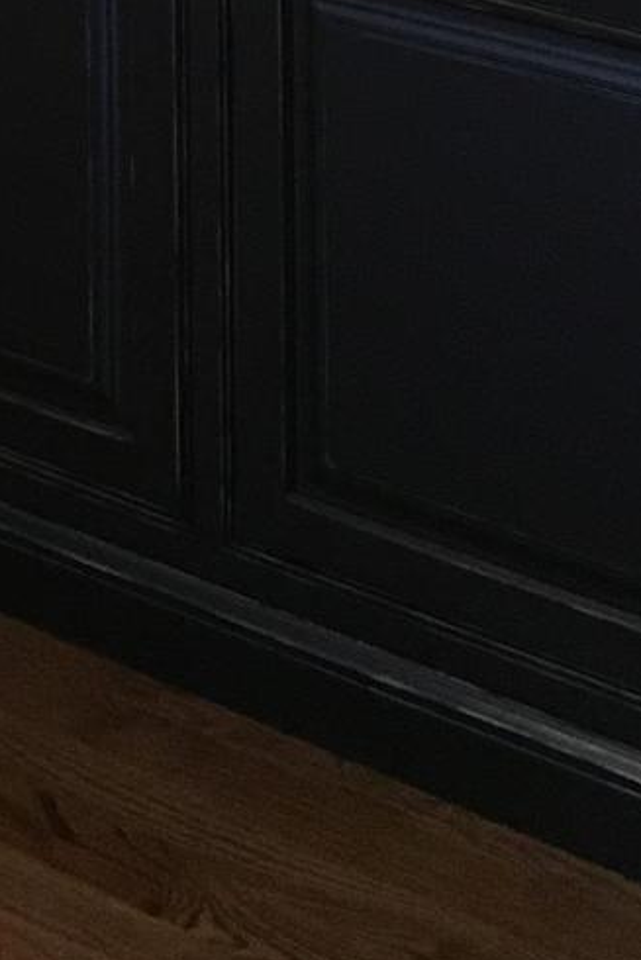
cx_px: -165
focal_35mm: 123
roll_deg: +0.5
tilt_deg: -1.3
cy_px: -880
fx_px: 3283
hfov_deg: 10.9
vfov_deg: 14.3
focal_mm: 4.15
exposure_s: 1/30
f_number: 2.2
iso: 125
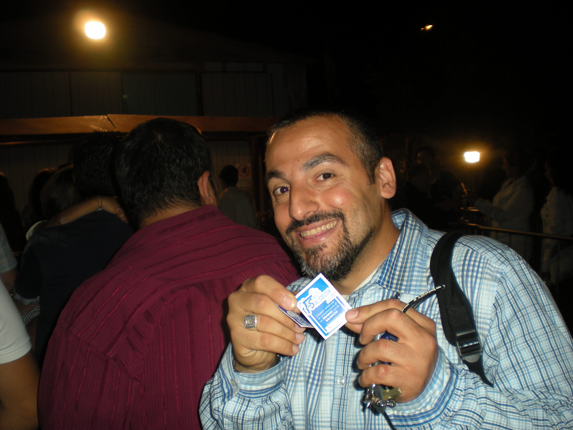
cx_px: 286
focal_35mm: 38
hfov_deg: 49.0
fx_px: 629
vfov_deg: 37.7
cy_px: 215
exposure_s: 1/60
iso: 64
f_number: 3.1
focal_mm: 6.3
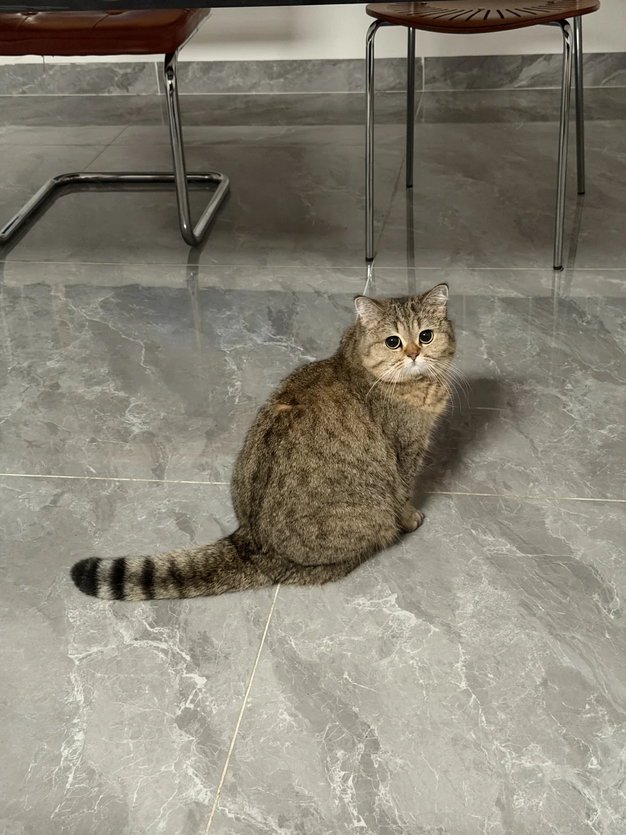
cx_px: 313
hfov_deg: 30.3
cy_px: 418
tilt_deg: -30.3
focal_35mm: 48
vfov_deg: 39.7
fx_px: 1157
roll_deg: +3.4
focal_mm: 6.76
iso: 640
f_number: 1.78
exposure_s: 1/30
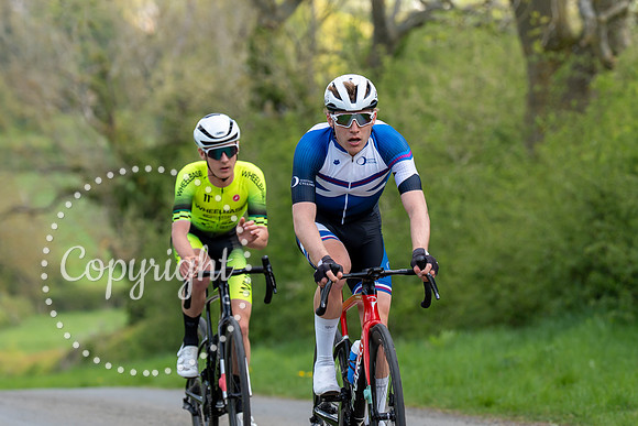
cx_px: 379
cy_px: 77
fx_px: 4208
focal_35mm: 237
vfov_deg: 5.8
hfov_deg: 8.7
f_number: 3.5
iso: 200
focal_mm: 145
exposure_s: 1/1000
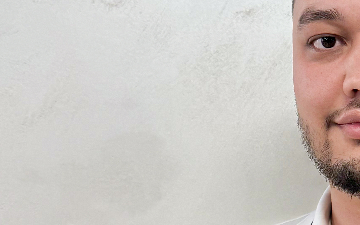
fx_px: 677
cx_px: 365
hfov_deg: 27.9
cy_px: 313
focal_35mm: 69
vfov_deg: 17.4
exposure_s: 1/100
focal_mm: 6.76
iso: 125
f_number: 1.8
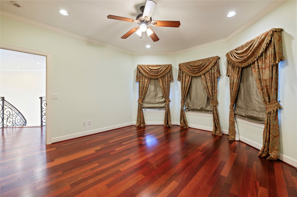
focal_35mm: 15
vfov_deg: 77.2
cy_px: 98
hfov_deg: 100.4
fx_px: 124
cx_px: 148
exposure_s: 1/1.67
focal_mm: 15
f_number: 6.3
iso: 100
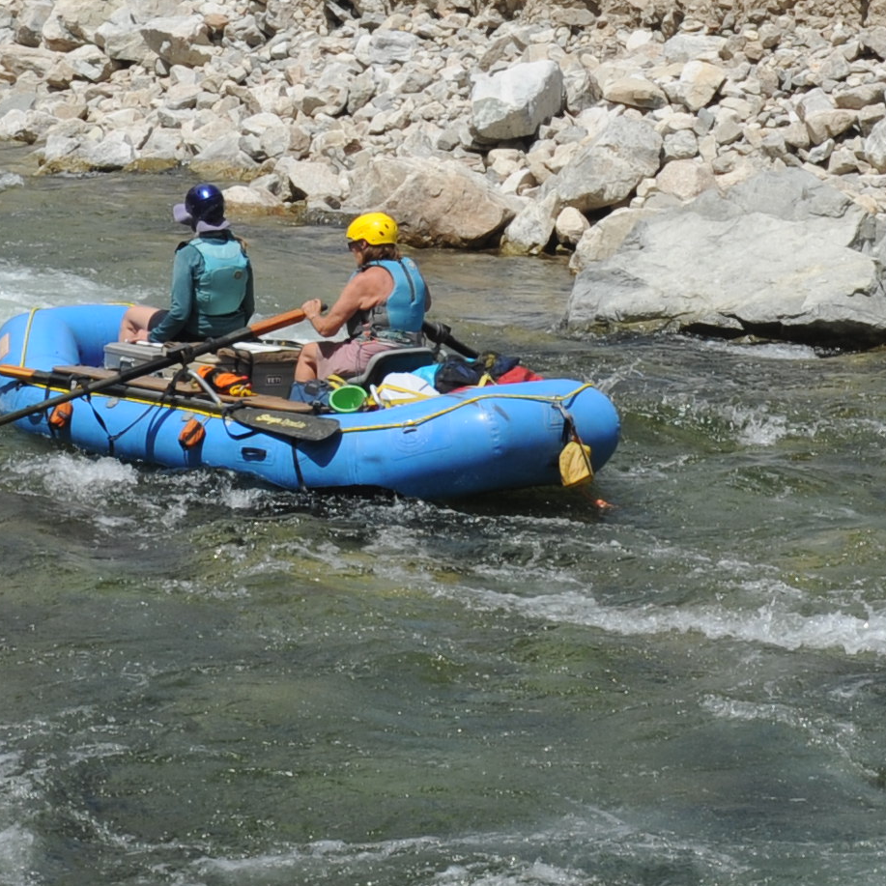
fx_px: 3996
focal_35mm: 138
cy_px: -184
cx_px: 483
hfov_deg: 12.7
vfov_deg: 12.4
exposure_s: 1/320
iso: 200
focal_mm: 35
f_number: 13
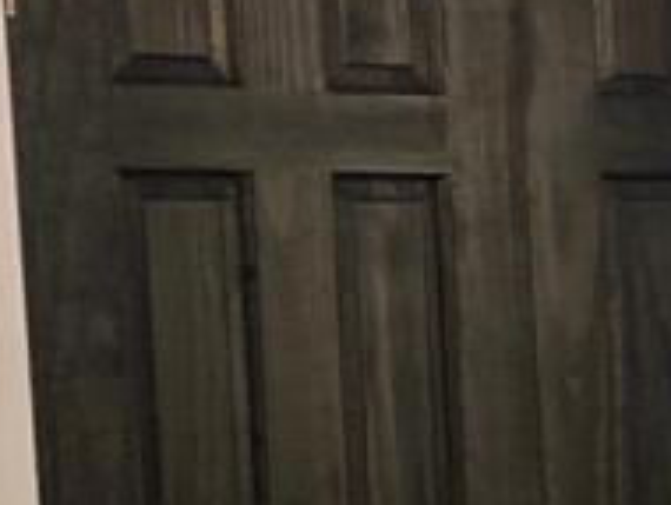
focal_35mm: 140
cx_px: 1695
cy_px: 519
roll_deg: +0.8
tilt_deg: -5.7
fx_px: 2717
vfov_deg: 10.5
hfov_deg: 11.3
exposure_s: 1/30
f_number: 1.8
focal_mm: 4.25
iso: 500
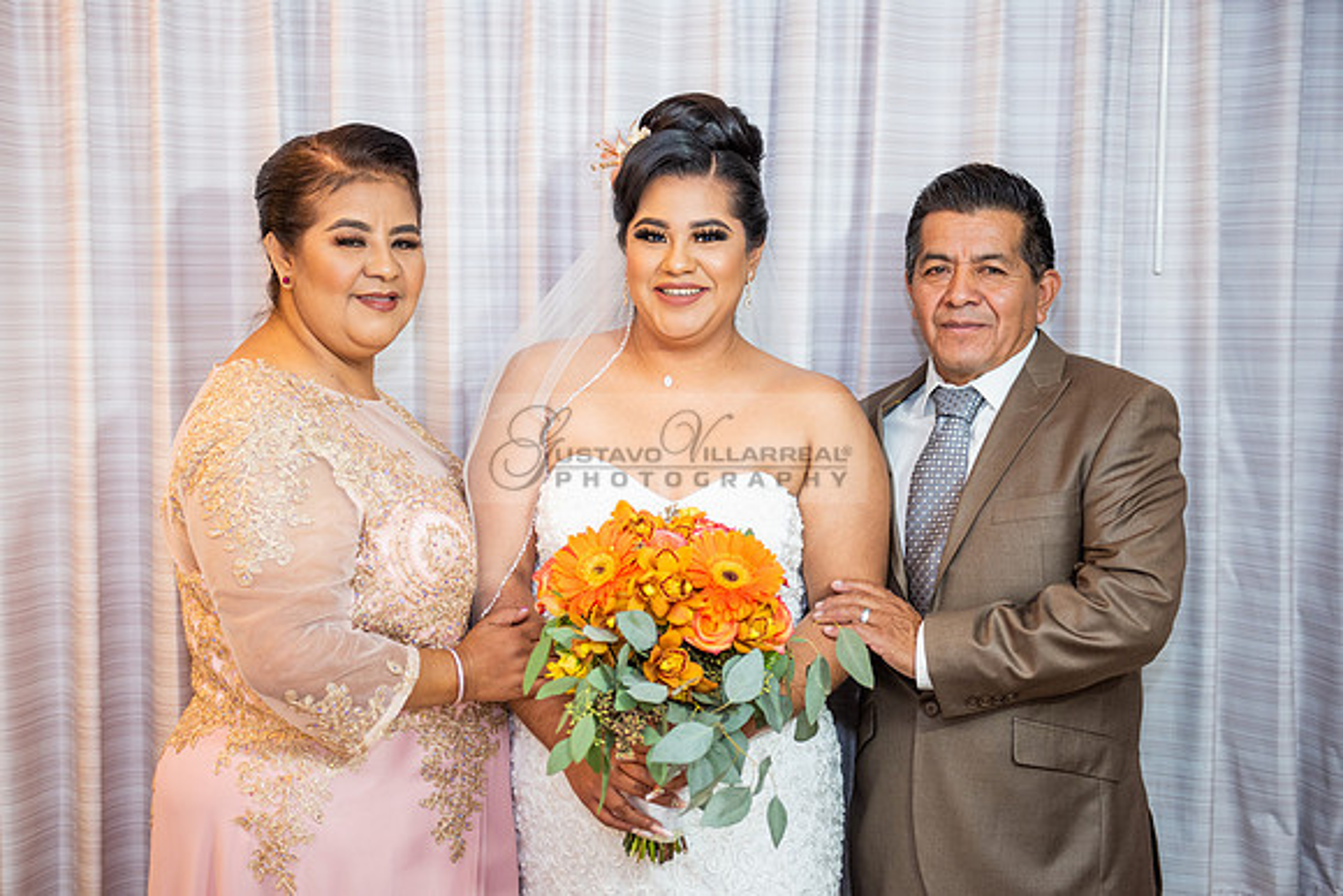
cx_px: 655
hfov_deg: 33.3
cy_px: 490
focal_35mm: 60
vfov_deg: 22.6
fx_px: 2244
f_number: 2.8
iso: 320
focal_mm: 55
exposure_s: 1/100
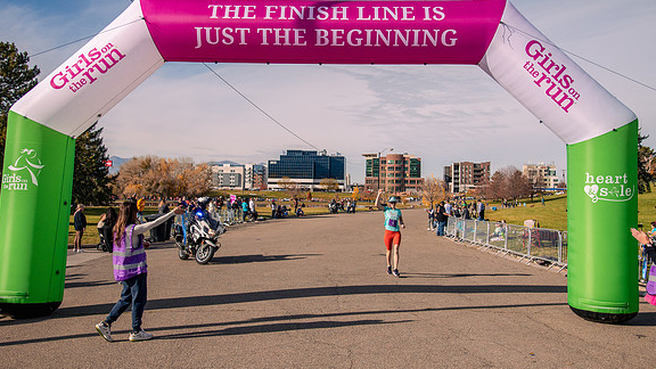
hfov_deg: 55.3
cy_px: 152
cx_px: 318
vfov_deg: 32.8
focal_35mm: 36
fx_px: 626
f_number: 5.6
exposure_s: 1/5000
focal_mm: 31
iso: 800
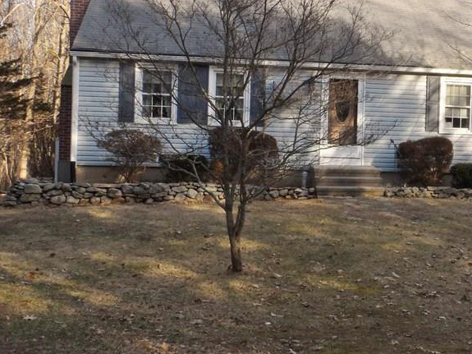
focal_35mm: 57
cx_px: 413
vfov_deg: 25.6
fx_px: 777
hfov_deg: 32.3
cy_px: 166
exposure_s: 1/350
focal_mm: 5.3
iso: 120
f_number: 3.4
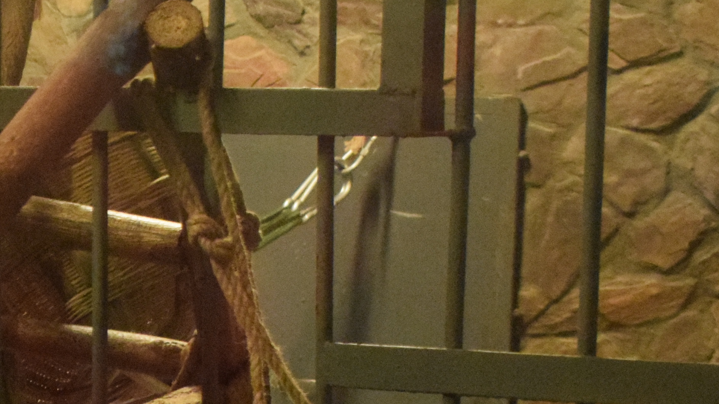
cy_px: 679
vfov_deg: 7.4
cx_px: -265
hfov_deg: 12.9
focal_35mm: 160
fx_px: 3050
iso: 6400
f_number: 4.5
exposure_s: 1/40
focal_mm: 32
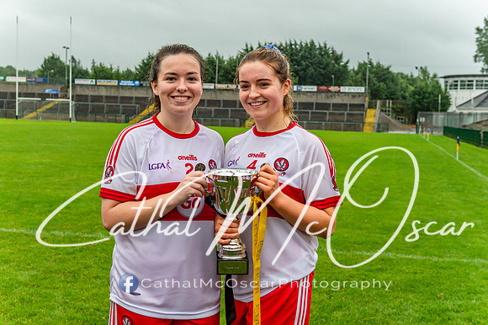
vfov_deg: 27.0
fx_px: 677
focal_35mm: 50
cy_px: 162
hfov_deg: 39.6
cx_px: 244
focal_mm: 50
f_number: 4
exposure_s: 1/100
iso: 1250
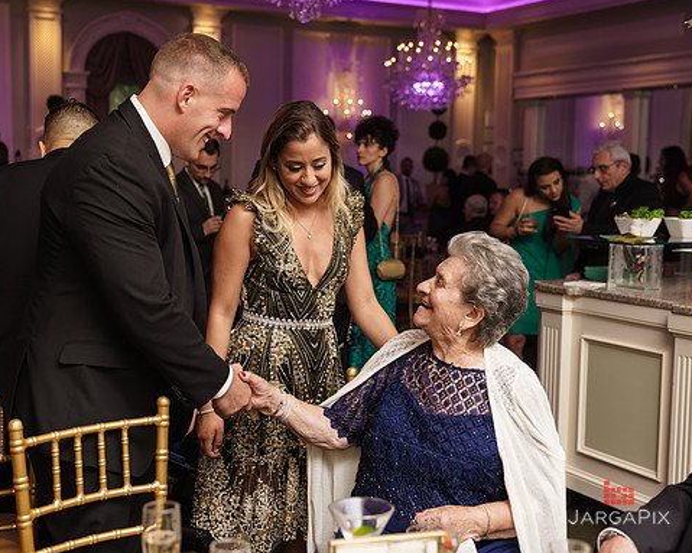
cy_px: 276
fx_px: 1024
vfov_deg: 30.2
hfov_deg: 37.2
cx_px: 287
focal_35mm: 50
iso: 640
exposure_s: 1/160
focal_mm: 44
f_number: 3.2
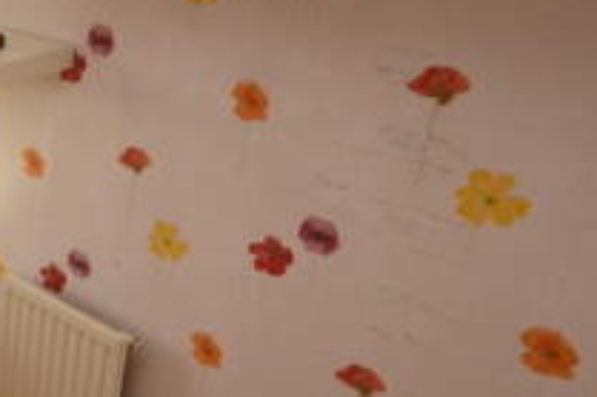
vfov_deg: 28.6
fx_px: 779
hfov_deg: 34.4
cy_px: 193
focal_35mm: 47
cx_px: -104
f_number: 5
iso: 180
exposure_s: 1/200
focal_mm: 10
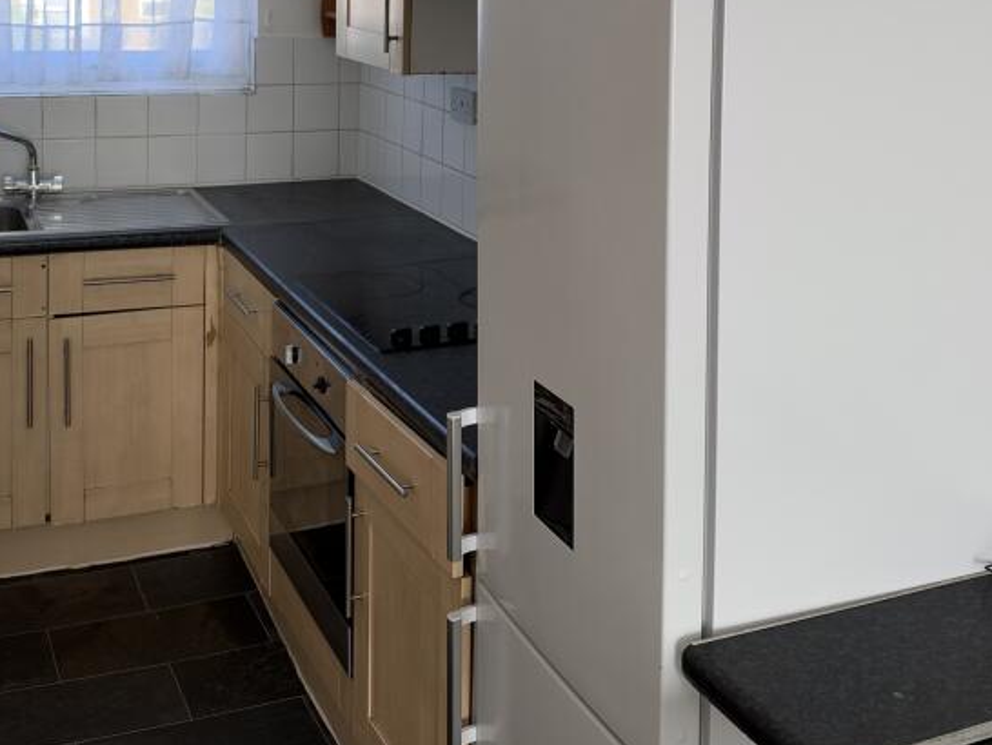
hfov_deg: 41.9
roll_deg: -1.4
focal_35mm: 45
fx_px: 1290
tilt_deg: -5.2
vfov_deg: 31.2
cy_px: 125
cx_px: 418
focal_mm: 6.93
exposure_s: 1/379
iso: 80
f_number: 1.48
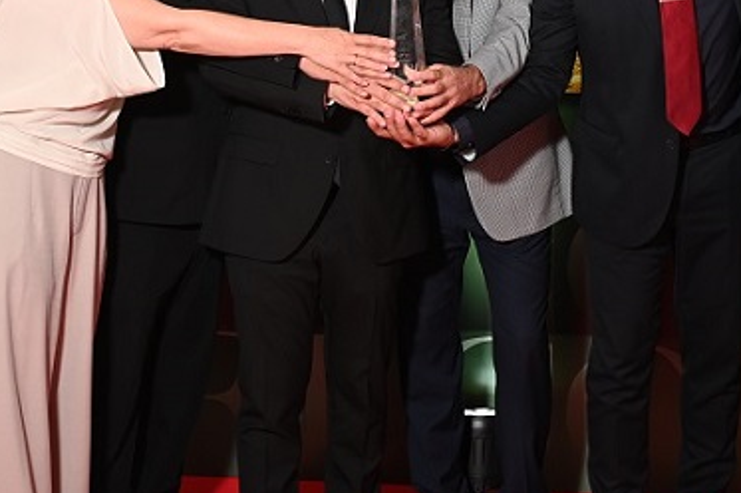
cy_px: -1
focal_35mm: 75
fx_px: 1542
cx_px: 483
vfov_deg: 17.7
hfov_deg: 26.9
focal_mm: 35
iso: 800
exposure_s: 1/125
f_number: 4
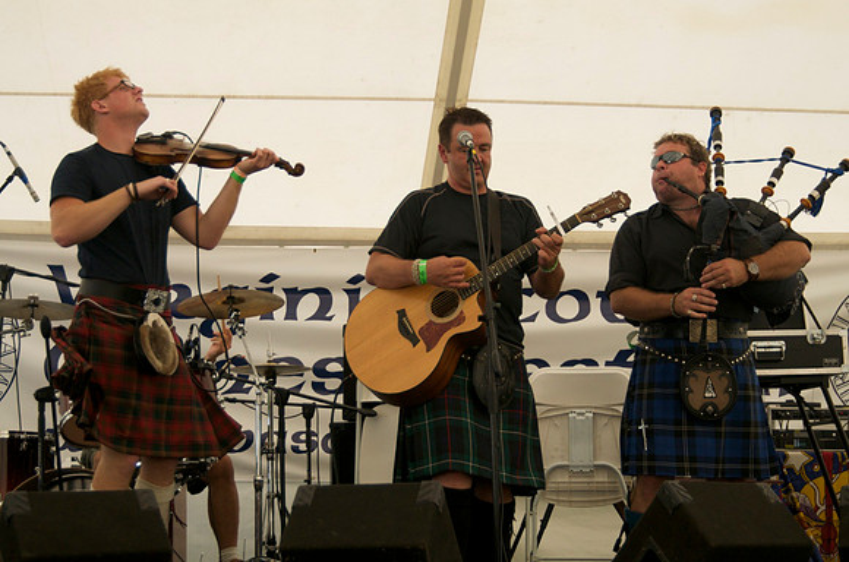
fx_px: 1588
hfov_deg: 29.9
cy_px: 281
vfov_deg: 20.1
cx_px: 424
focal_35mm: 68
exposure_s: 1/500
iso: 400
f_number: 4.5
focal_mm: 45
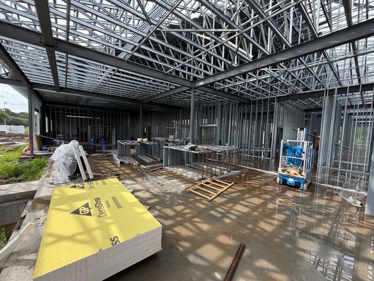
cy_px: 140
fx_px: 151
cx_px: 187
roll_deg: -1.4
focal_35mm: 14
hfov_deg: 102.1
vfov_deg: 85.7
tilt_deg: -2.6
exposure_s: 1/502
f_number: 2.2
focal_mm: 2.22
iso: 50
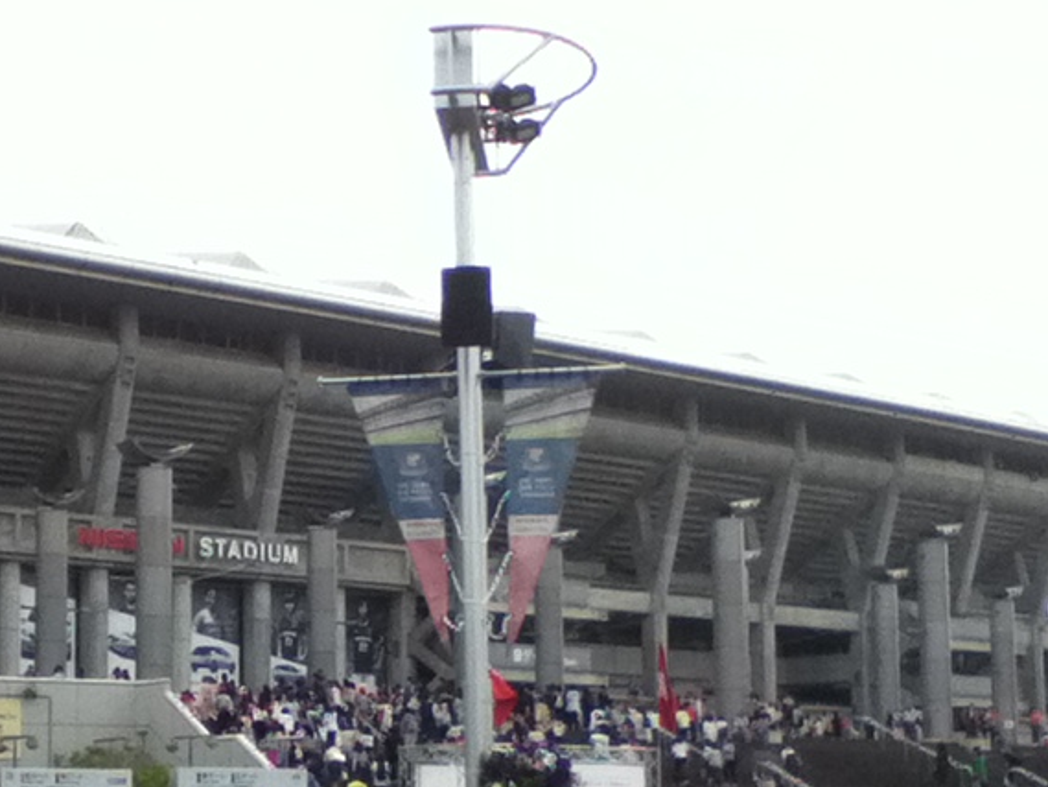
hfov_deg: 34.5
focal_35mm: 54
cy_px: 654
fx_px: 1635
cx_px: 225
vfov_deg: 26.4
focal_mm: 3.85
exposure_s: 1/593
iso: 80
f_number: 2.4
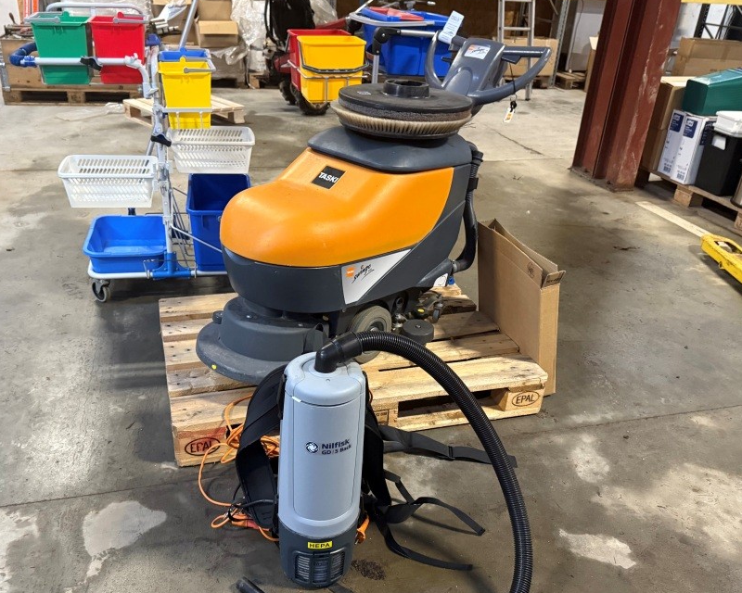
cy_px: 314
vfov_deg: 48.5
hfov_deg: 58.7
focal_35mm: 30
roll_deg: -2.9
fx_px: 659
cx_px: 338
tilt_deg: -27.6
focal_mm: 6.76
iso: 500
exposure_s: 1/50
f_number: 1.78
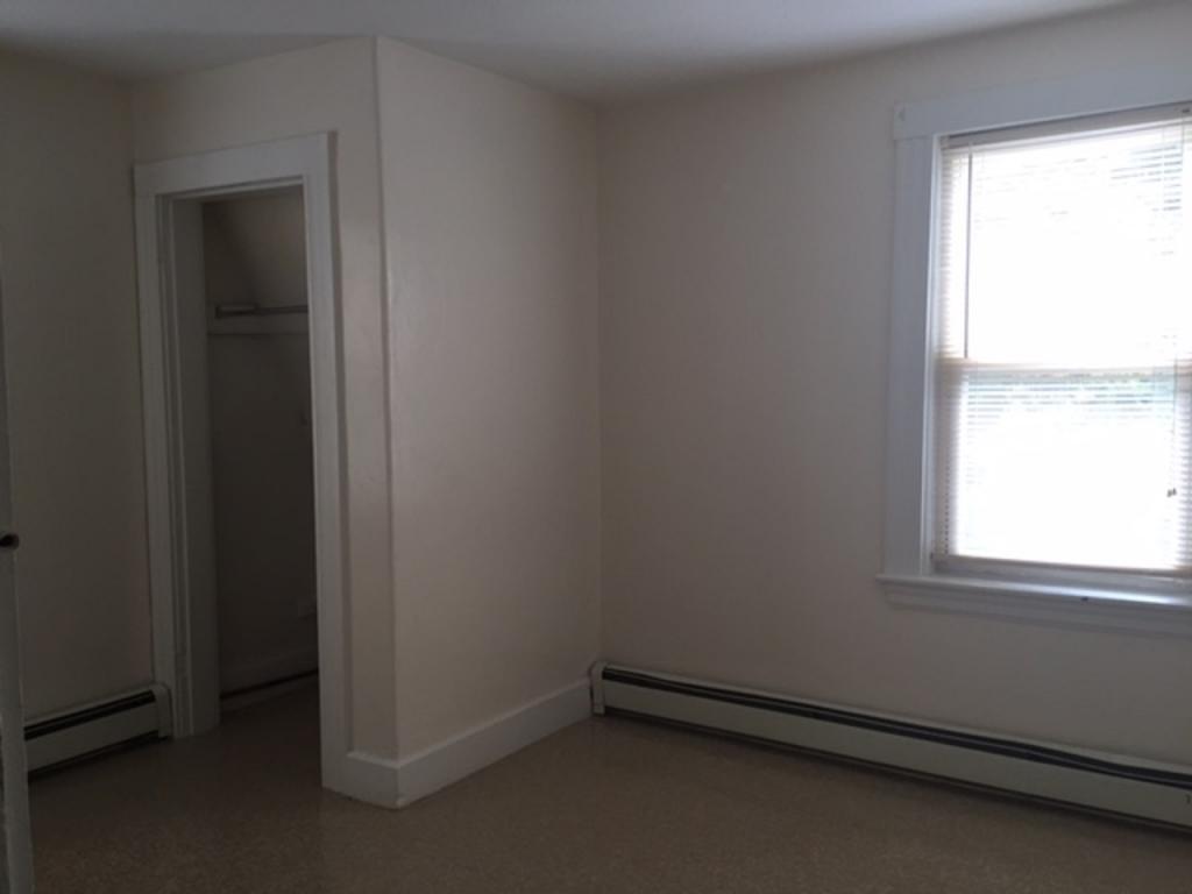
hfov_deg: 61.7
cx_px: 596
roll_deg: +0.0
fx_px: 999
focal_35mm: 29
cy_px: 447
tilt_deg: -4.7
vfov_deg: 48.2
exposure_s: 1/60
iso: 40
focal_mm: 4.15
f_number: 2.2
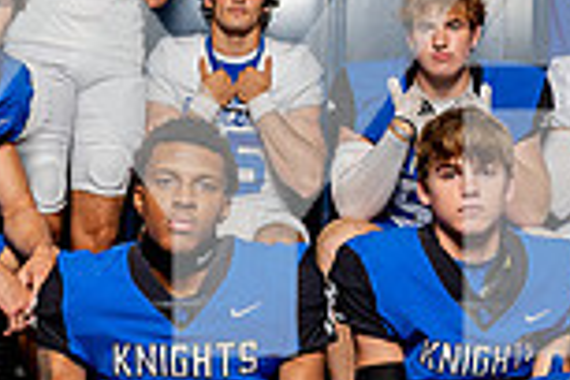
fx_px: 1330
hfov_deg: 24.1
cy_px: 151
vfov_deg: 16.2
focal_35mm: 84
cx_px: 374
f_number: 7.1
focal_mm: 20
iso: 100
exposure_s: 1/250
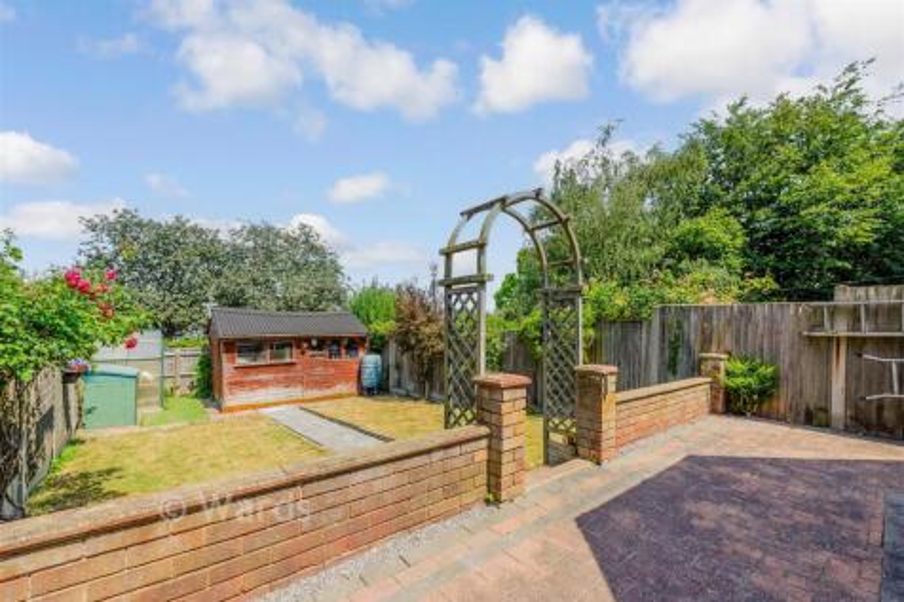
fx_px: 351
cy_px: 301
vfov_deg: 81.2
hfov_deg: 104.3
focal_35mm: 14
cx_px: 452
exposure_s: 1/250
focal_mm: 14
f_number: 8
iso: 100
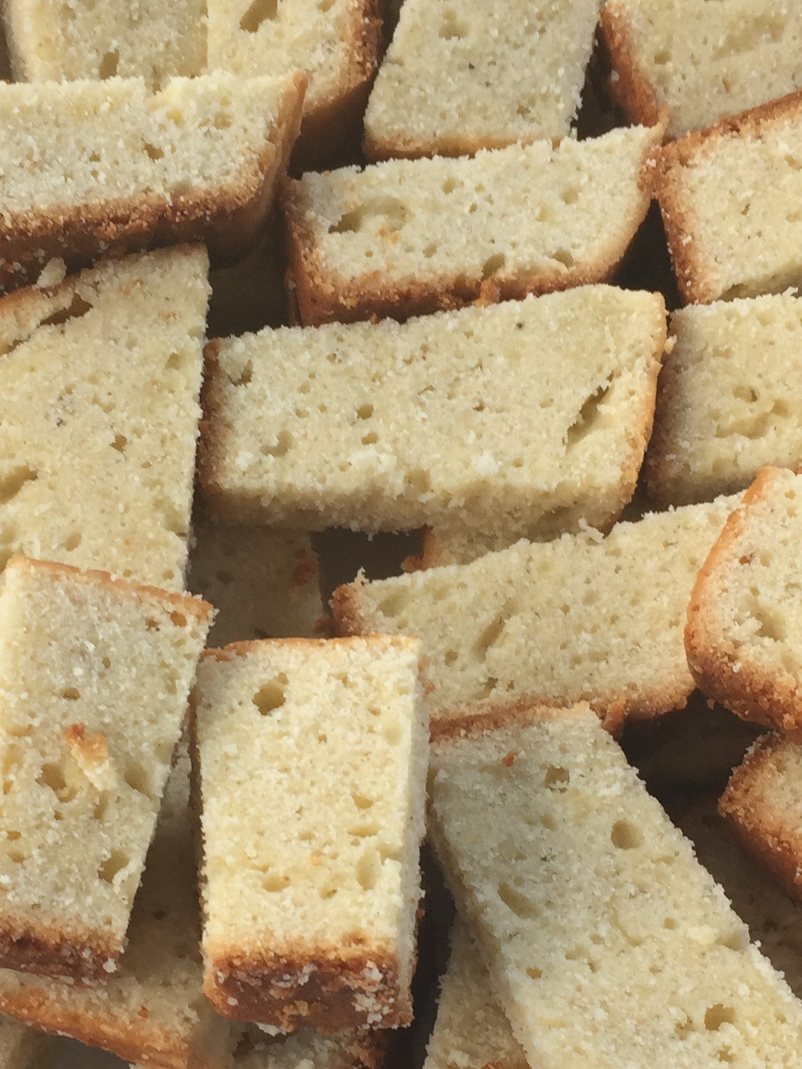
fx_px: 2069
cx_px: 272
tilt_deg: -64.5
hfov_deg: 21.9
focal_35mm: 67
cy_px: 739
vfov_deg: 28.7
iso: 32
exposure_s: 1/238
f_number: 2.2
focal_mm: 4.15
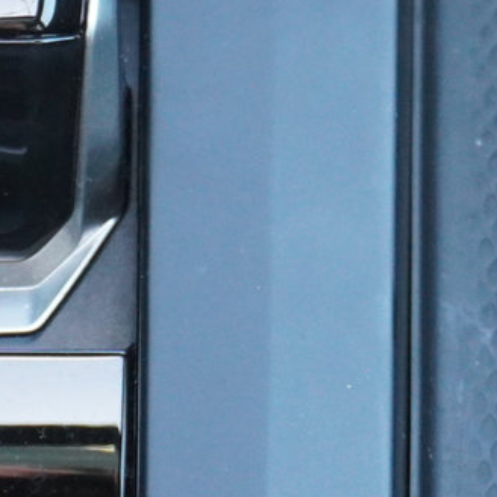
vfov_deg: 5.9
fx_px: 4808
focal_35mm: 296
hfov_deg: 5.9
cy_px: 336
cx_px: 92
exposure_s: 1/60
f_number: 5.6
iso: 2000
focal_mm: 38
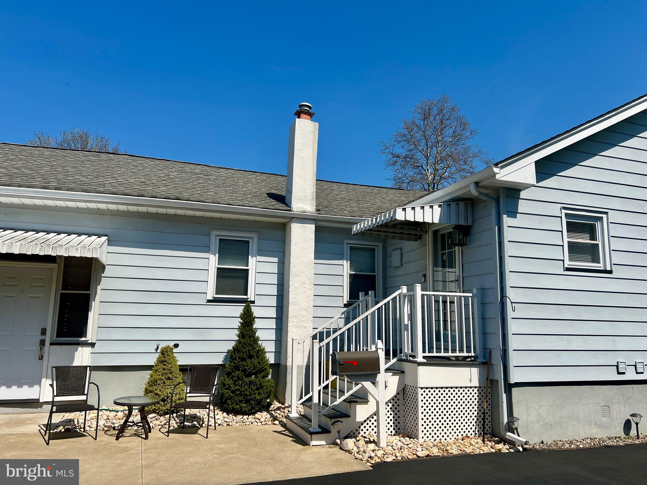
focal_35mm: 26
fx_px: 486
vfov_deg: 53.1
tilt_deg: +9.7
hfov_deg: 67.3
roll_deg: -0.5
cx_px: 324
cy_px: 242
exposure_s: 1/8696
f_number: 1.5
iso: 50
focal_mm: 5.7
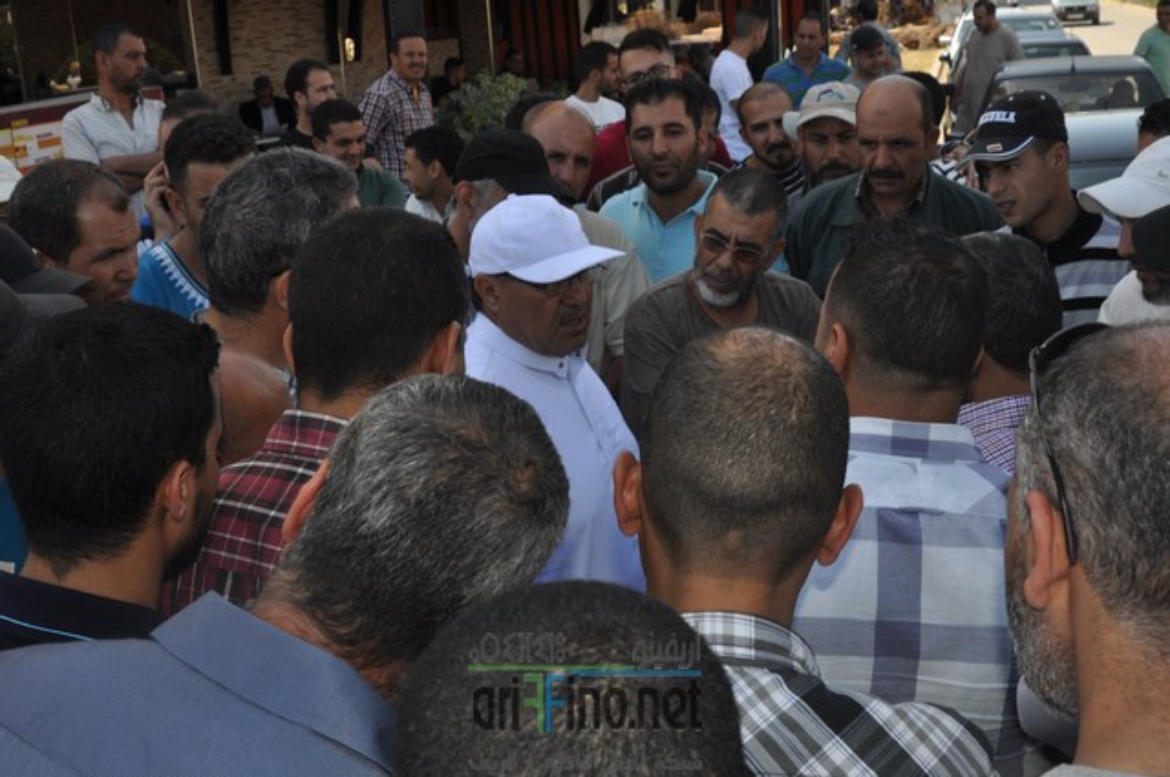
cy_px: 388
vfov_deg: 31.8
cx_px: 585
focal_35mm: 42
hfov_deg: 46.5
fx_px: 1363
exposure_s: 1/200
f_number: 7.1
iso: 200
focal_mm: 28
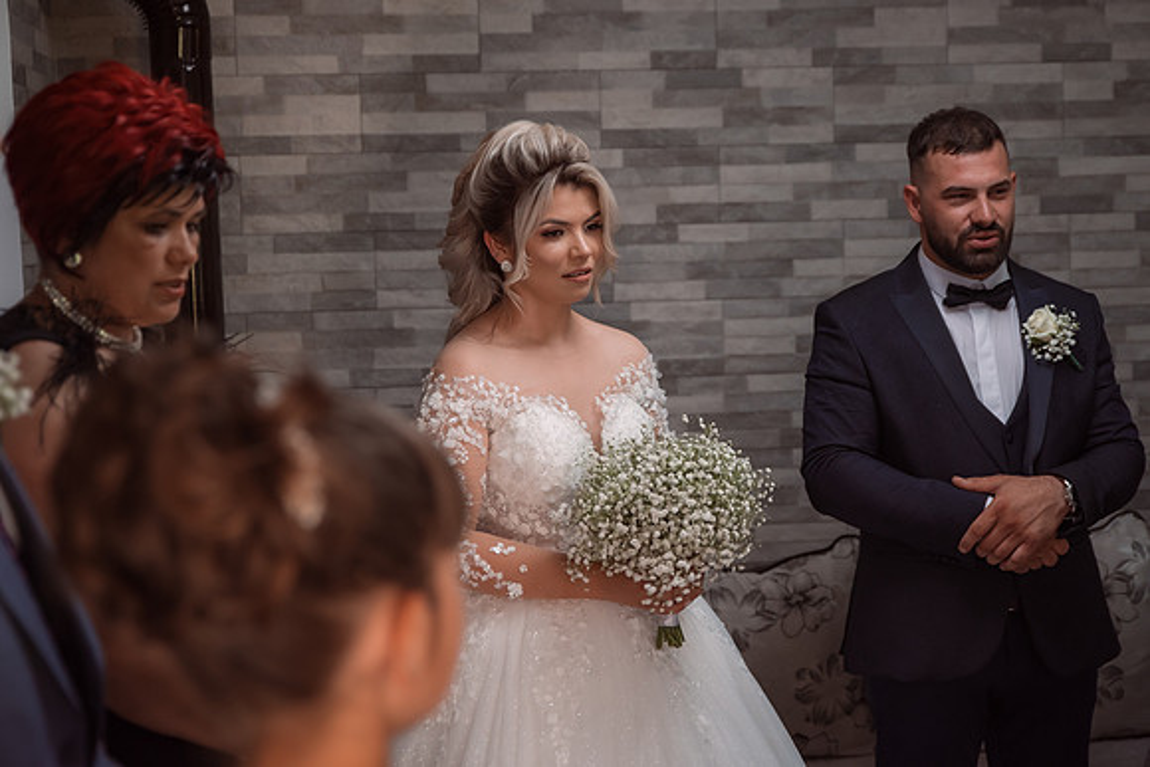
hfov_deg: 34.1
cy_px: 334
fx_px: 1878
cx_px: 581
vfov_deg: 23.1
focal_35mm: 59
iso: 1000
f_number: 2.8
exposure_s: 1/250
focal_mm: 52
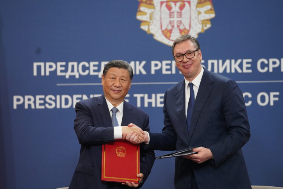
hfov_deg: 11.1
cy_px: 94
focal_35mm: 186
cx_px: 142
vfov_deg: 7.4
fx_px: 1462
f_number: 3.2
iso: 2500
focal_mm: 186
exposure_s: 1/400
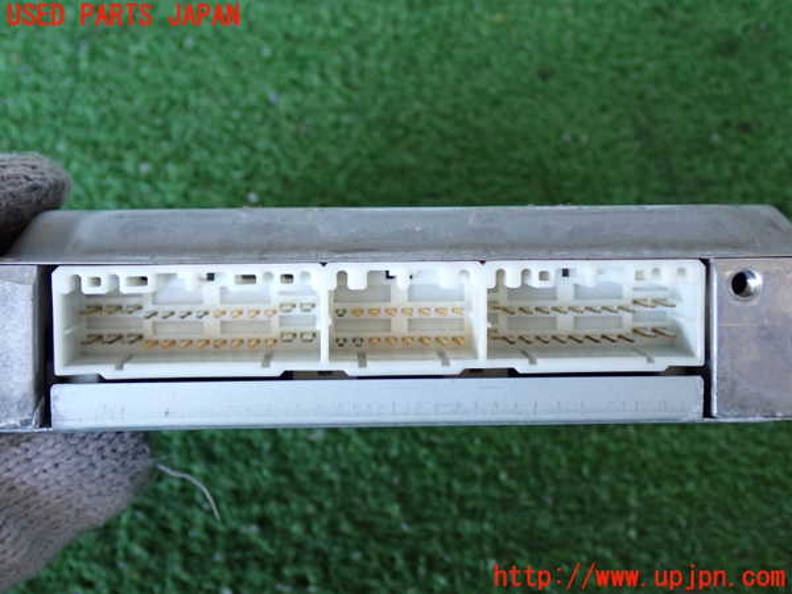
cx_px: 396
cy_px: 297
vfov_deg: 29.1
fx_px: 1144
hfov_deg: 38.2
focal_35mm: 50
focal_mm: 9.01
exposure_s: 1/50
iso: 500
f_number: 3.2
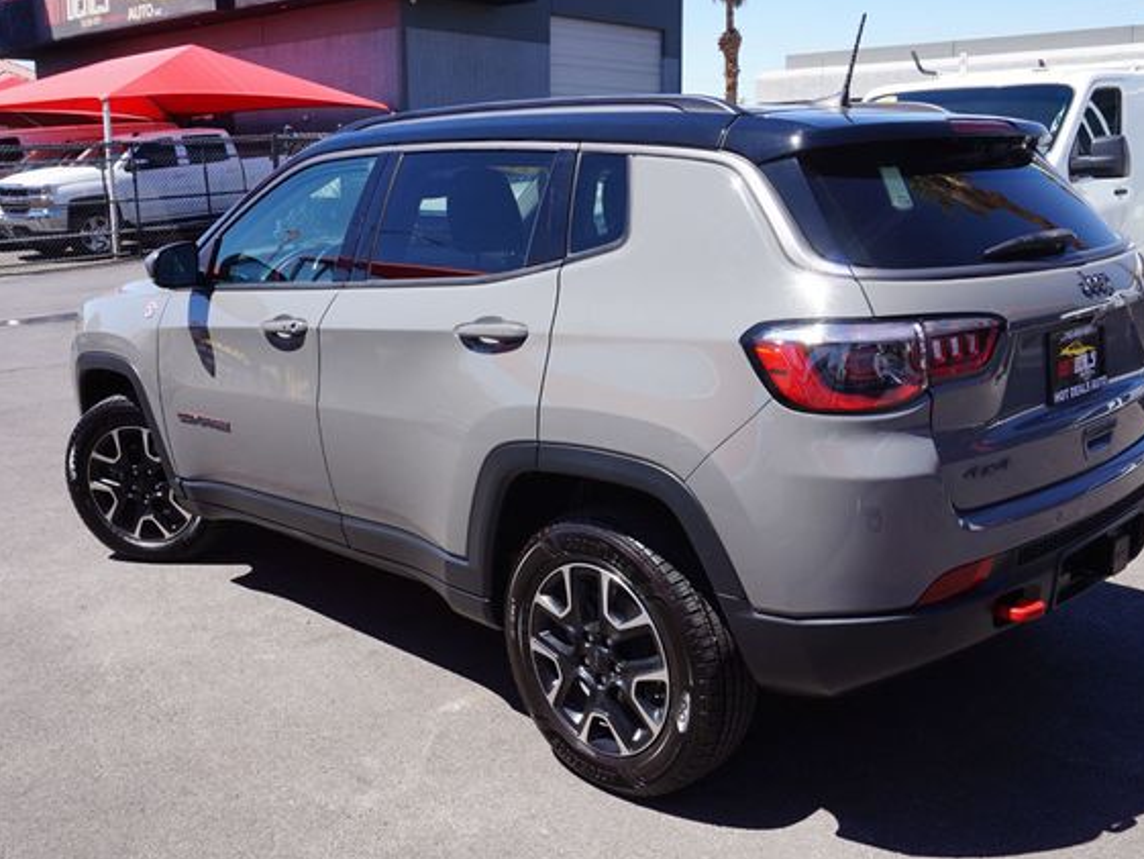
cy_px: 428
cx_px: 616
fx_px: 1142
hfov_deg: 53.2
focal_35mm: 35
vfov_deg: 41.2
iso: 100
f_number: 11
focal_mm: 21
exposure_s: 1/80
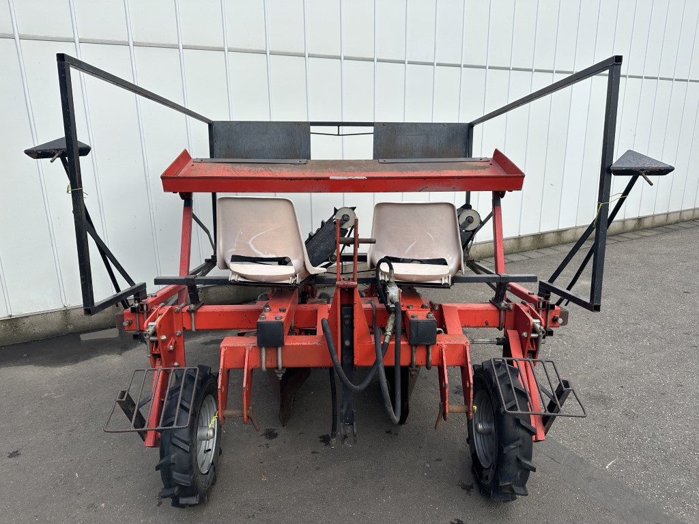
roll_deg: +0.1
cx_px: 350
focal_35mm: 24
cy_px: 262
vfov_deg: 56.8
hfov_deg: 71.6
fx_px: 485
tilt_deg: -15.3
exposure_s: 1/1562
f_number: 1.78
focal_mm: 6.86
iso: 80
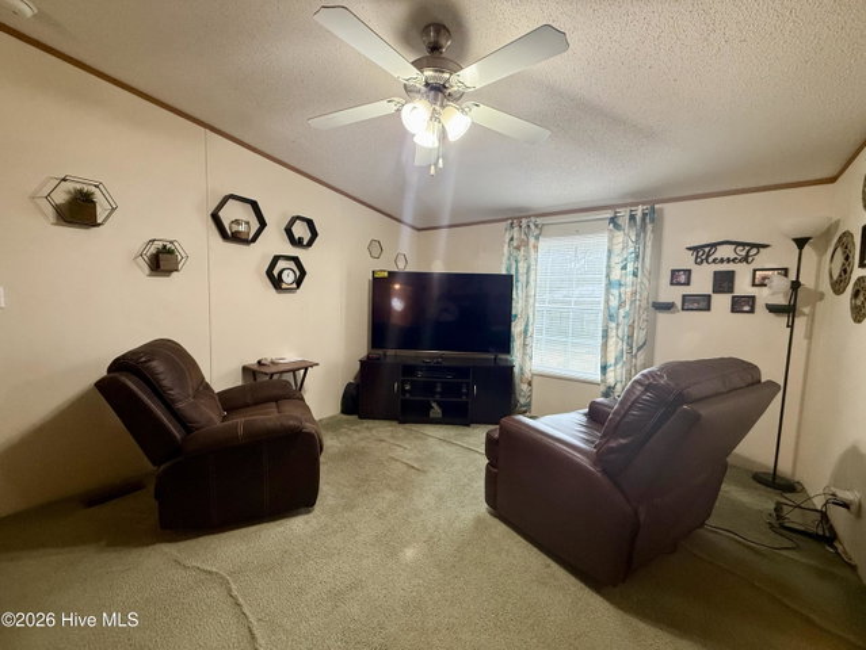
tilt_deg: -4.2
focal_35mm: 14
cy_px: 325
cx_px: 433
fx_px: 350
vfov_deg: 85.7
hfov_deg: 102.0
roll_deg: -1.6
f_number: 2.2
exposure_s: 1/60
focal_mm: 2.22
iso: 320
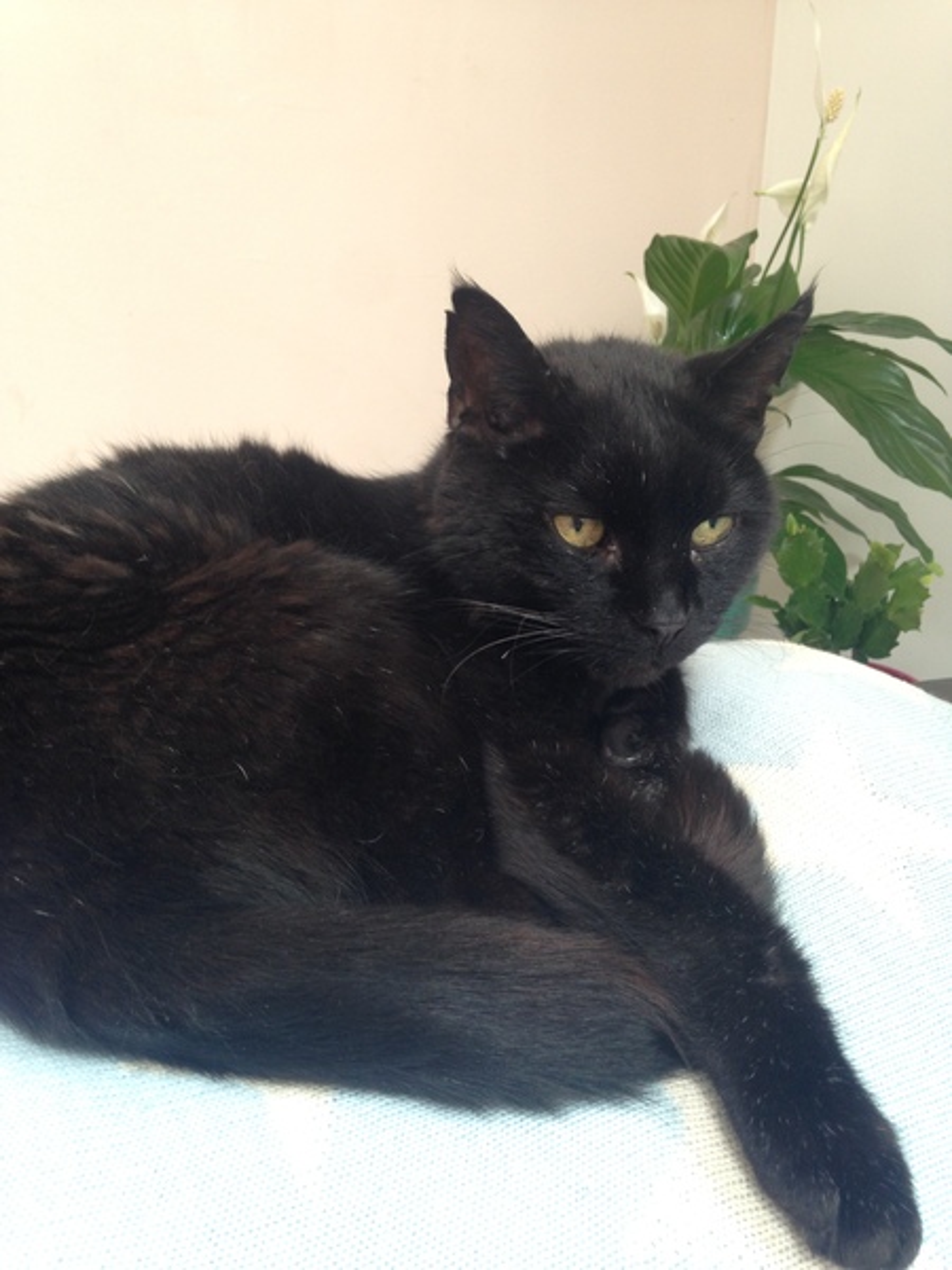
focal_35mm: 33
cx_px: 476
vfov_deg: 55.4
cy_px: 635
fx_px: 1210
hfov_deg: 42.9
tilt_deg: -14.4
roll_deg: -0.4
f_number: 2.4
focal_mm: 4.12
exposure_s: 1/20
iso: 64
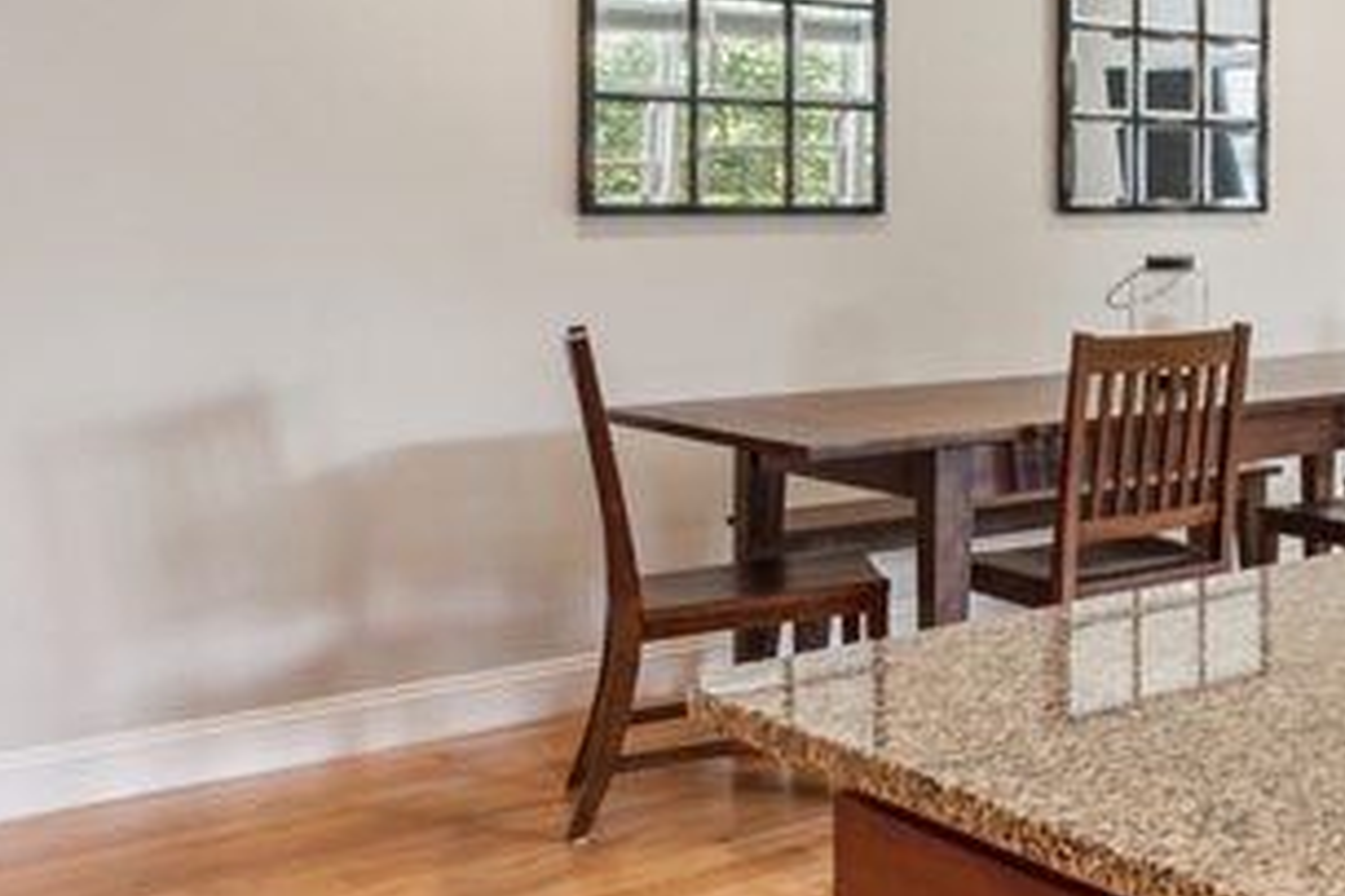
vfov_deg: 28.1
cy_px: 192
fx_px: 1755
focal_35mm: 47
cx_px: 1949
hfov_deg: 29.0
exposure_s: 1/4
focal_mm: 14
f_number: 8
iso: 100
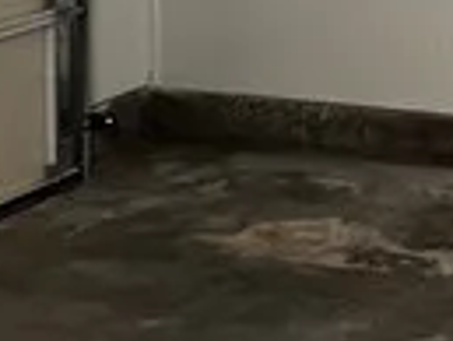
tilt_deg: -4.9
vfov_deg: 13.3
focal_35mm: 103
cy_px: -214
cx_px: 902
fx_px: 1349
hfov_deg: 15.4
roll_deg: -1.8
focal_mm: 1.57
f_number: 1.8
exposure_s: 1/60
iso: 500
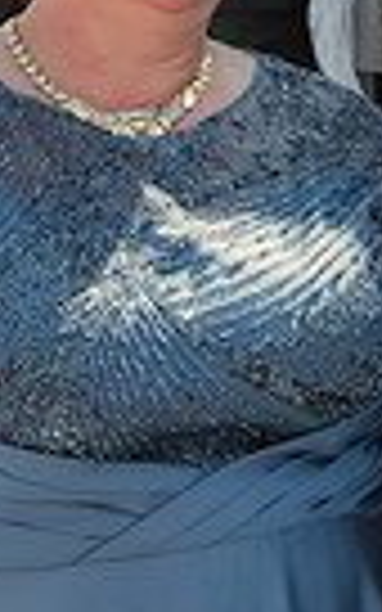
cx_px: 390
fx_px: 3698
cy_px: 102
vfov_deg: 9.4
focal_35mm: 222
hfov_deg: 5.9
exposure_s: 1/250
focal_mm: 48
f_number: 8
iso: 200
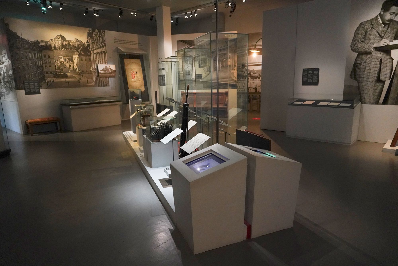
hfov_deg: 73.7
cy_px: 133
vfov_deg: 53.1
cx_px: 199
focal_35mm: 24
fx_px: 265
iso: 5000
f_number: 4.5
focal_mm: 24
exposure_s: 1/80
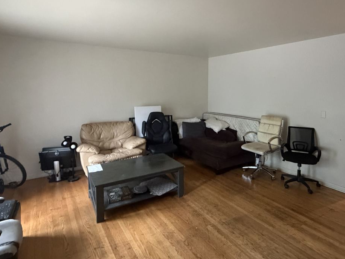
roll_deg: -1.7
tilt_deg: -4.0
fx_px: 219
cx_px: 195
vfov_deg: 60.4
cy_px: 100
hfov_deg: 76.0
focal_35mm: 22
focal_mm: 2.22
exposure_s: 1/60
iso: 1000
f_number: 2.2
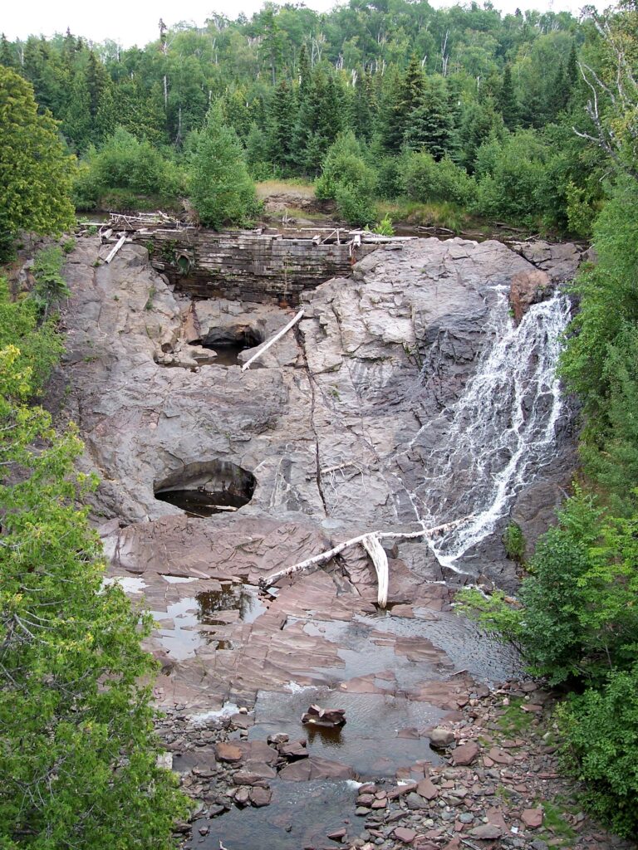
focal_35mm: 39
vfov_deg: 47.9
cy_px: 425
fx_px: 958
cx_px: 319
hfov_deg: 36.8
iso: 100
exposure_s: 1/180
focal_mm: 8
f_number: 3.4
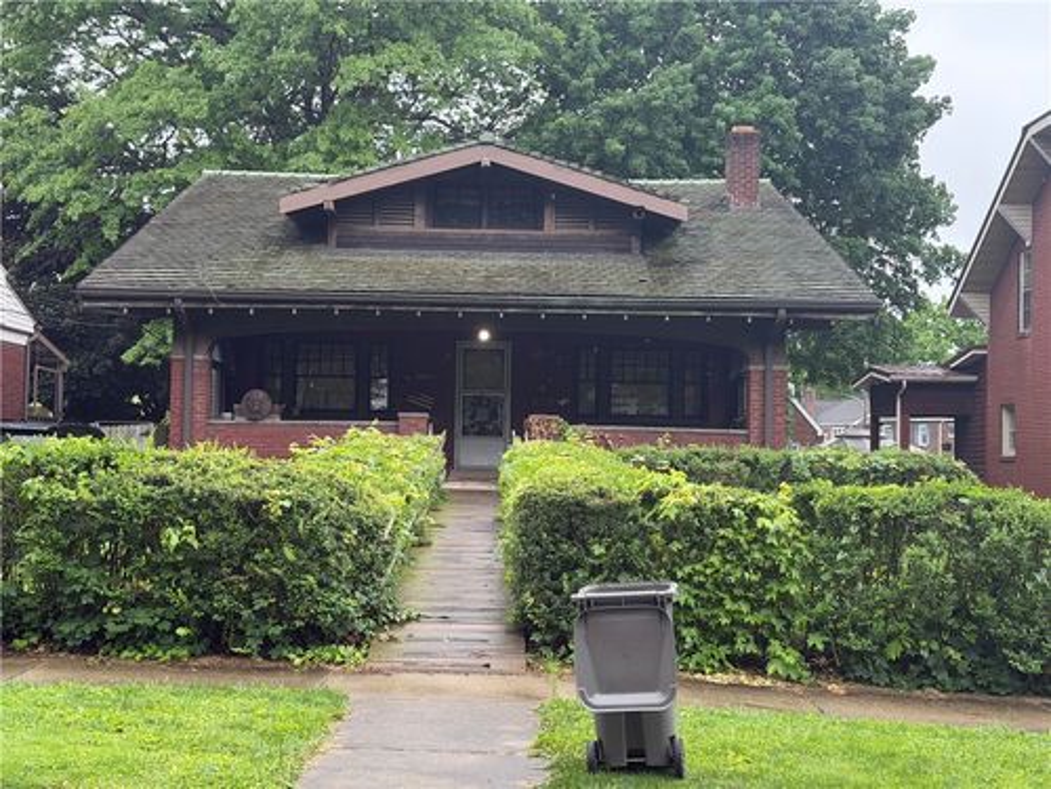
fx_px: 1457
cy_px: 394
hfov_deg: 39.7
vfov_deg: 30.3
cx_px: 526
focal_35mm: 48
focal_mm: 6.76
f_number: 1.78
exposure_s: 1/272
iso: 80
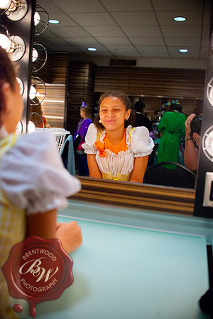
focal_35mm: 35
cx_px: 106
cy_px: 160
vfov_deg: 54.4
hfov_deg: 37.9
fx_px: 311
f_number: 2.8
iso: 6400
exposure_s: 1/1250
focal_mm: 35
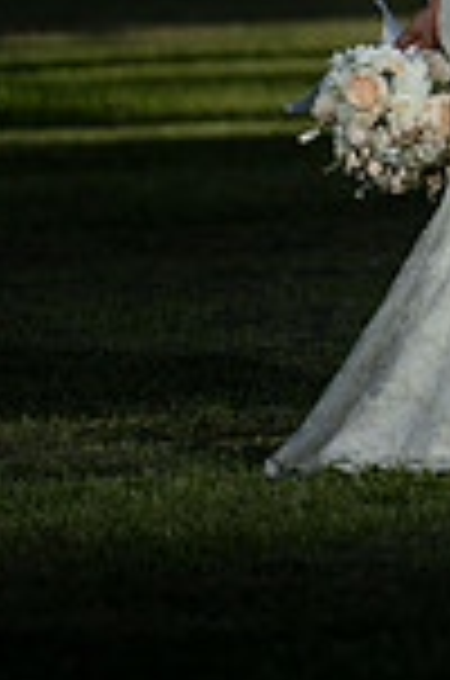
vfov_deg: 4.6
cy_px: -288
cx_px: 612
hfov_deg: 3.0
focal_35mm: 448
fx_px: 8438
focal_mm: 150
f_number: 2.8
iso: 320
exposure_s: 1/5000
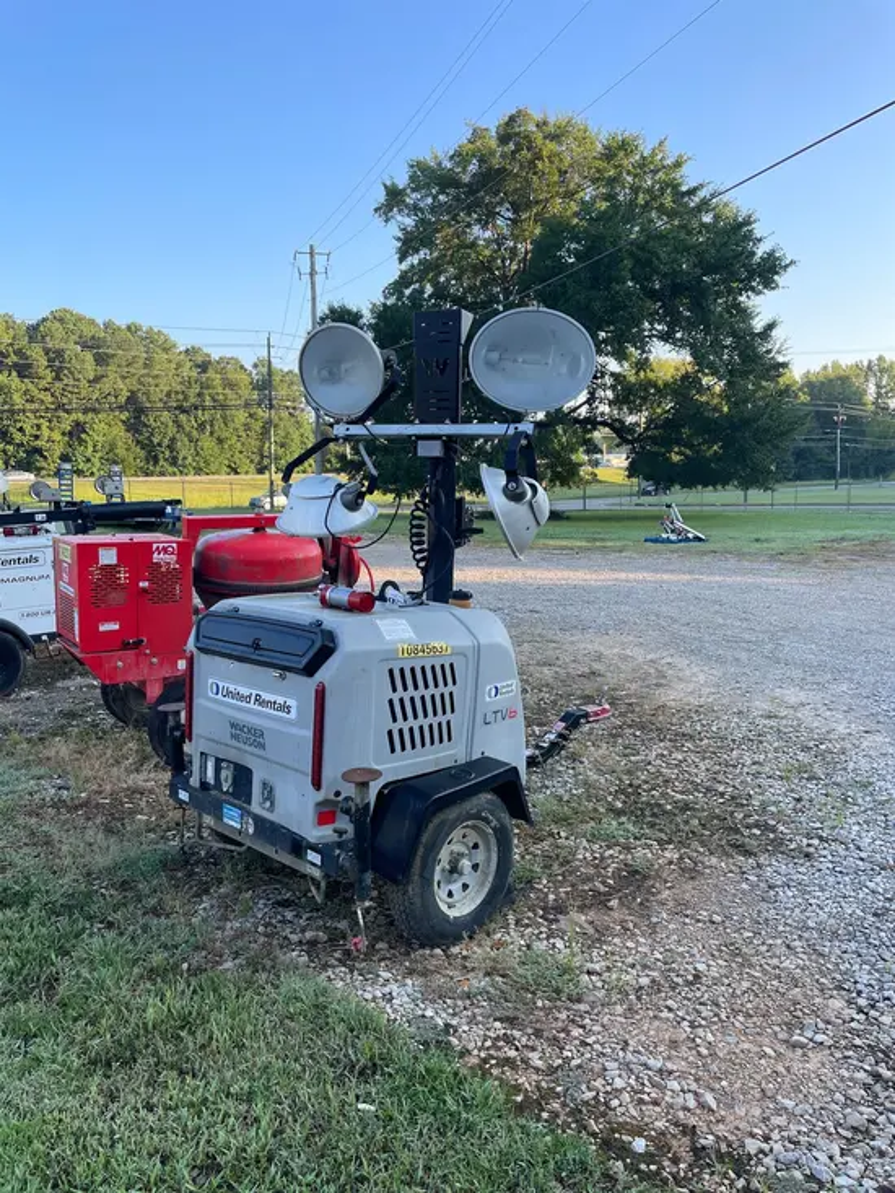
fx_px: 896
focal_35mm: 26
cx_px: 448
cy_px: 596
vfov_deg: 67.3
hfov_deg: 53.1
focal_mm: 4.2
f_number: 1.6
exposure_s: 1/523
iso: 50
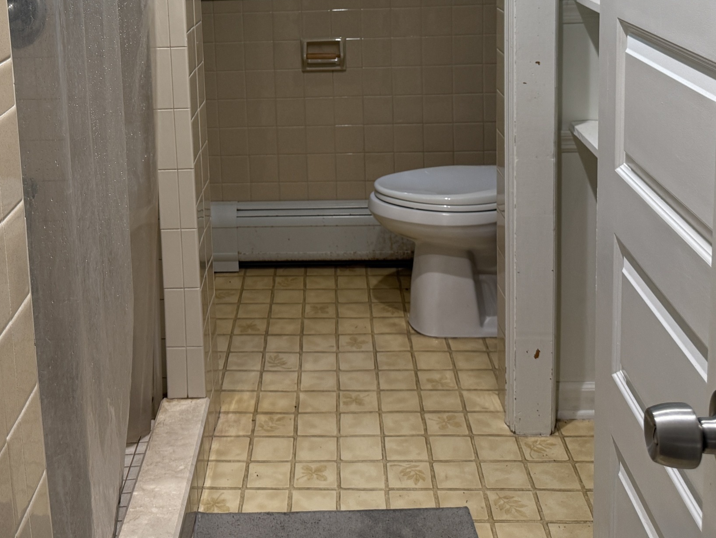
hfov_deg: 41.6
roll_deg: +2.6
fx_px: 931
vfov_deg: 30.6
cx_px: 252
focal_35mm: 45
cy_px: 40
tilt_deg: -8.2
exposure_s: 1/60
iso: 100
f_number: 1.78
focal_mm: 6.76
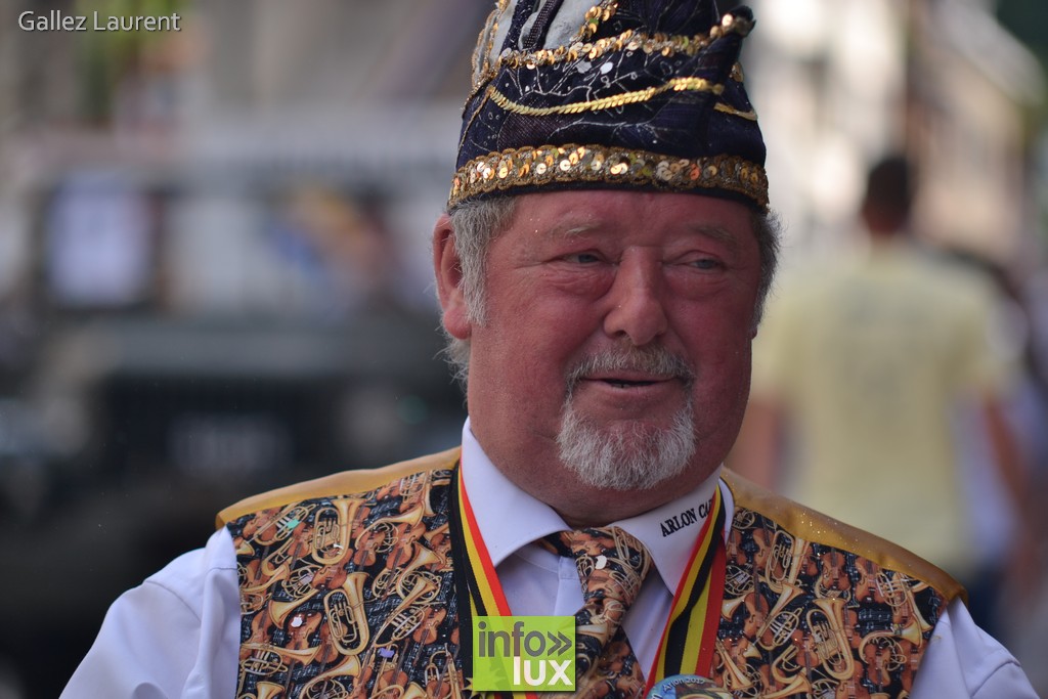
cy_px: 350
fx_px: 5240
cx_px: 524
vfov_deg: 7.6
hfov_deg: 11.4
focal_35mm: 180
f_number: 2.8
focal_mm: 120
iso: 100
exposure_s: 1/640
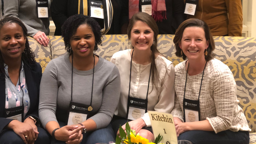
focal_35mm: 72
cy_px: 36
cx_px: 100
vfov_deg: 16.7
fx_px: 489
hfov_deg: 29.3
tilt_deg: -6.4
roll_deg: +1.1
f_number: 2.4
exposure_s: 1/9
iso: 160
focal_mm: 6
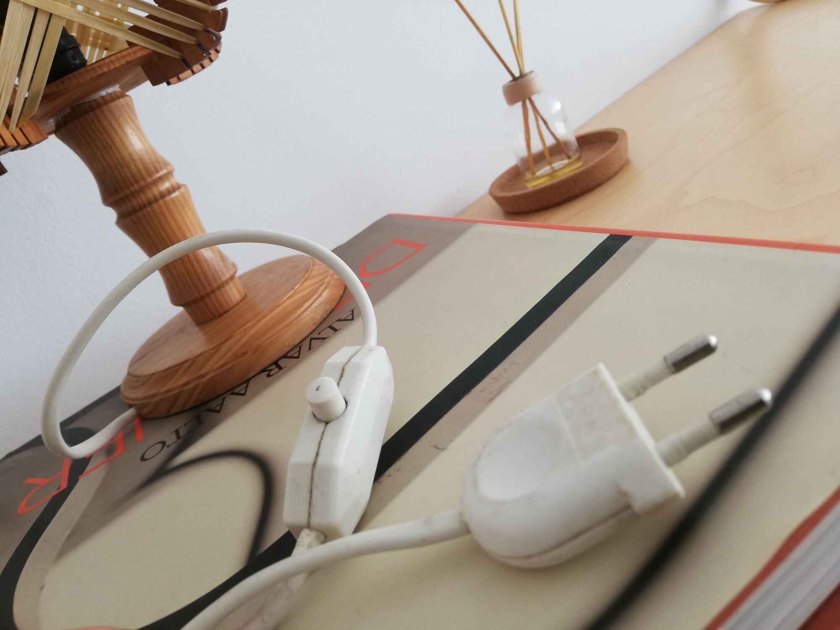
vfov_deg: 53.1
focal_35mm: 26
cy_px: 315
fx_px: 631
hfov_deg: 67.3
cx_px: 420
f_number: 2.2
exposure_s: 1/50
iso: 80
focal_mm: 3.81
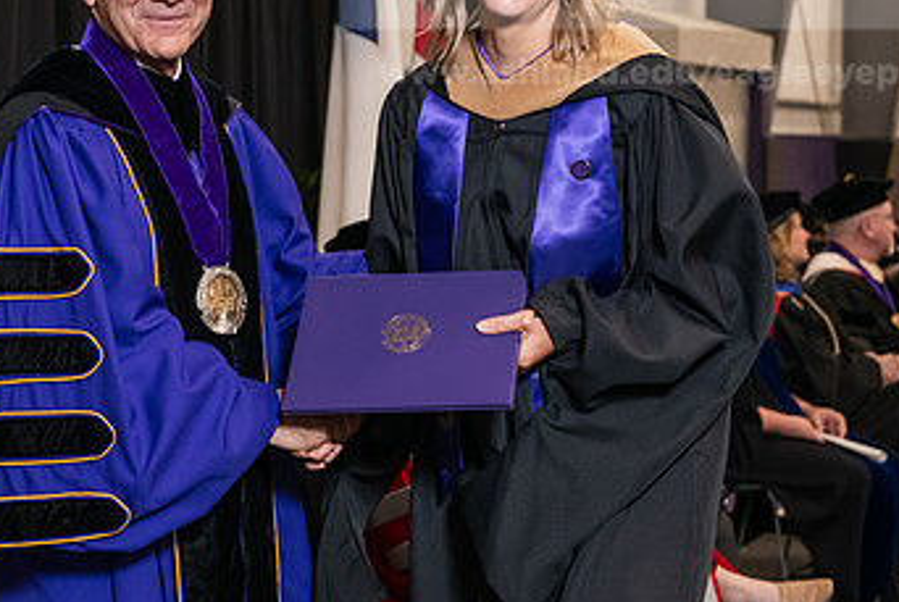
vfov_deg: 13.0
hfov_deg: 19.3
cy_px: 127
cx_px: 260
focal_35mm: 105
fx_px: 2625
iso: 2000
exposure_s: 1/125
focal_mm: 62
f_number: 5
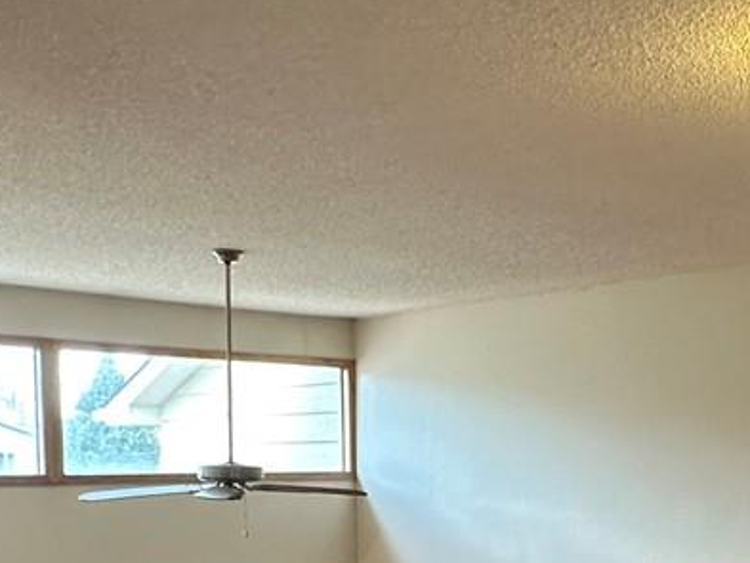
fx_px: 1235
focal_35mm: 57
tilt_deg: -2.3
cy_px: 538
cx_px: 628
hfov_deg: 32.6
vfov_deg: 24.7
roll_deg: +0.4
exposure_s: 1/60
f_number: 2.2
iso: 160
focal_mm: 2.22
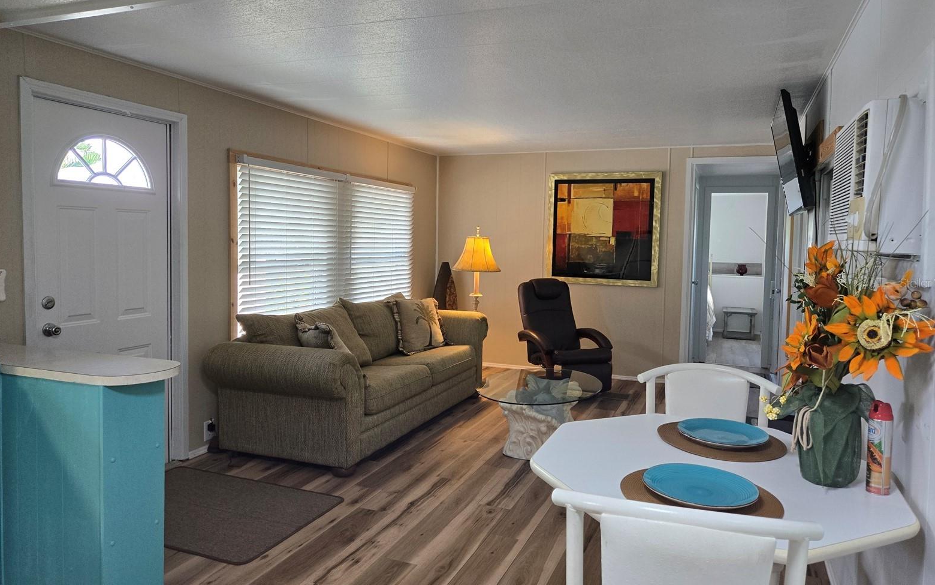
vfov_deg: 49.3
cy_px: 283
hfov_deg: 72.5
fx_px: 637
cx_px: 477
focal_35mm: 25
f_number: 1.8
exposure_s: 1/120
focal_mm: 5.4
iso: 200
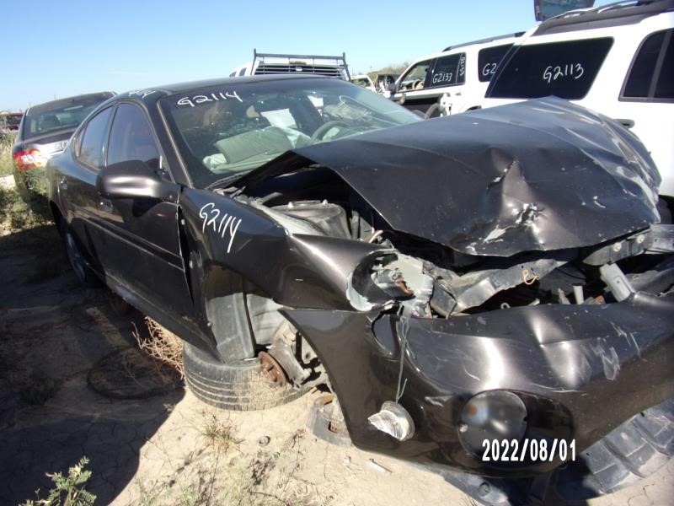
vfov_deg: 56.8
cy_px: 253
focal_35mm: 24
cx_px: 337
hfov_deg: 71.6
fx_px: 467
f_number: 3.3
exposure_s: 1/800
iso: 80
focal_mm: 4.3
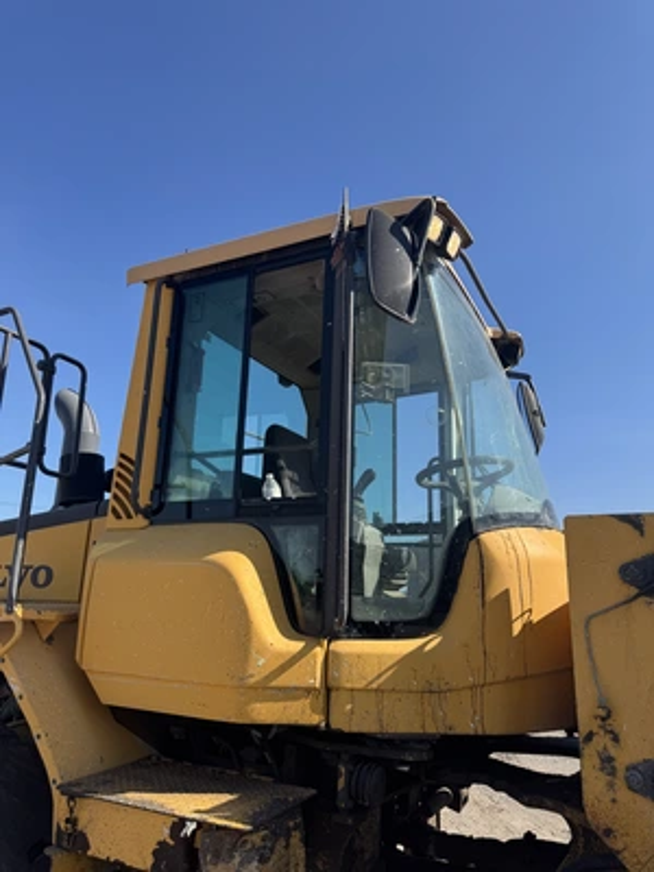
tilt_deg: +14.7
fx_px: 605
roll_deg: -2.8
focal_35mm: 24
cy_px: 436
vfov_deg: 71.6
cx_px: 327
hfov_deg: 56.8
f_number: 1.78
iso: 80
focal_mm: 6.76
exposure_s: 1/2959
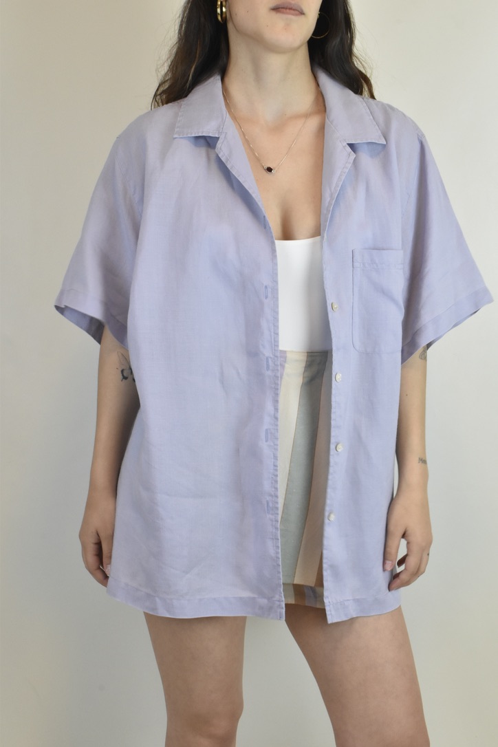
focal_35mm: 54
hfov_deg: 25.1
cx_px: 249
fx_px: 1120
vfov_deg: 36.9
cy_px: 374
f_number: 18
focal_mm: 36
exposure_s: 1/40
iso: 1600
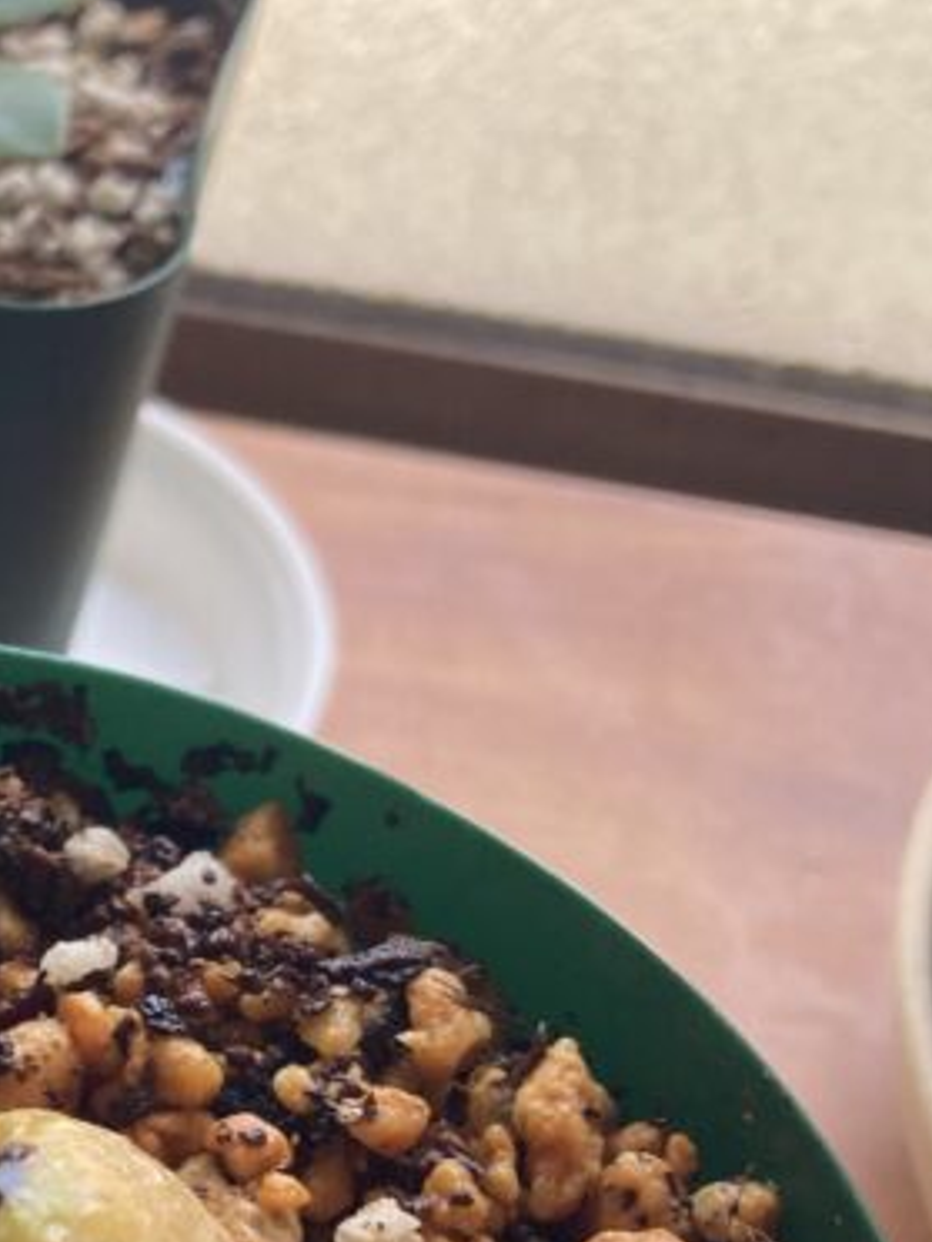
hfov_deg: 17.7
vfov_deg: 25.0
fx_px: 2764
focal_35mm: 77
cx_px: -327
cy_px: 958
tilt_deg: -46.2
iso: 50
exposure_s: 1/121
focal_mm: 3.99
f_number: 1.8
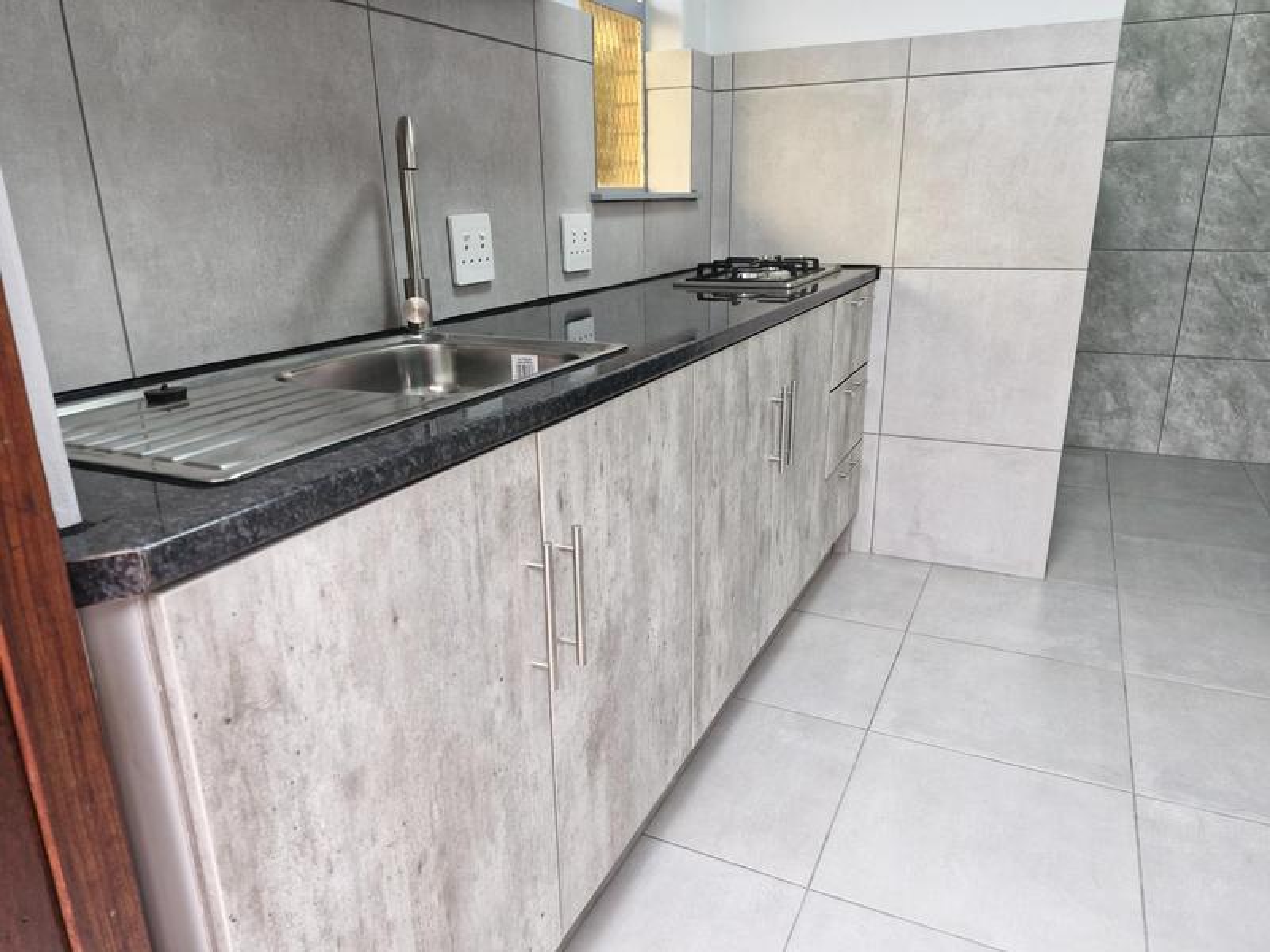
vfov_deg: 58.9
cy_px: 476
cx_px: 635
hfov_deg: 73.9
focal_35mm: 23
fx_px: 844
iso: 50
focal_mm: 5.54
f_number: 1.8
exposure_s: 1/110
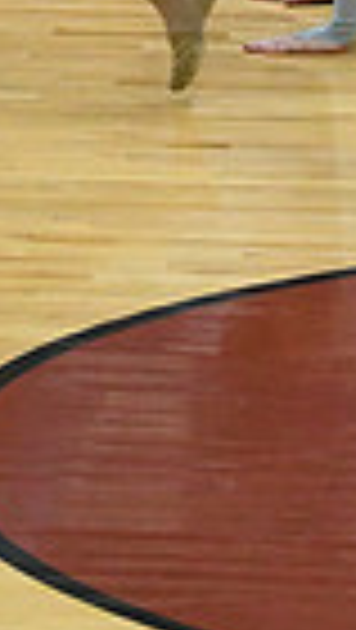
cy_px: -214
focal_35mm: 715
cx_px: -798
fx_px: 11970
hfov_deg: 1.7
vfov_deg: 3.0
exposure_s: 1/500
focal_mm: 110
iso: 5000
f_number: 4
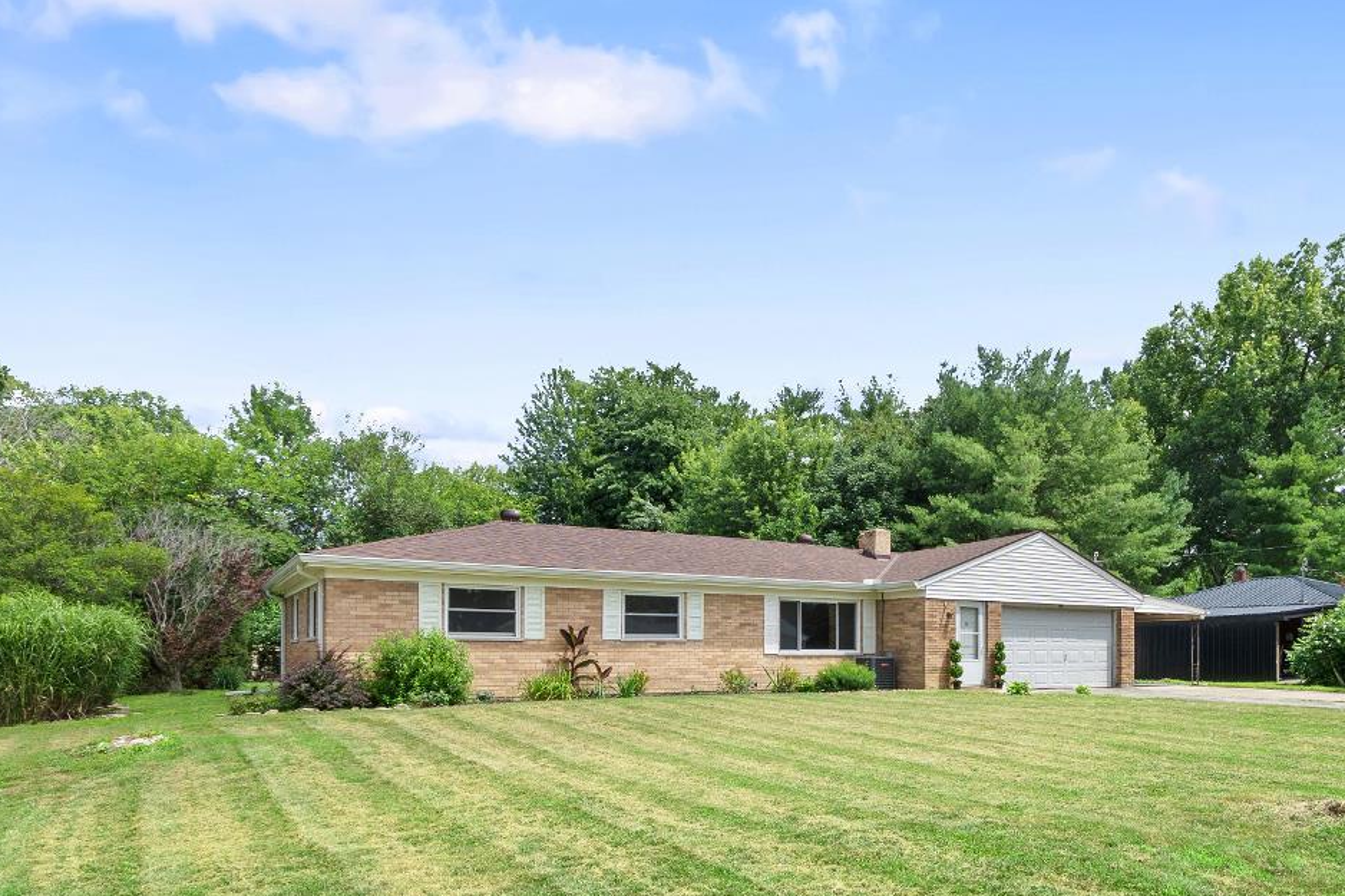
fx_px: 896
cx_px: 860
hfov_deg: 72.2
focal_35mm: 24
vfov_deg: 51.4
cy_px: 645
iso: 400
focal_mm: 10
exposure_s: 1/125
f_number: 10
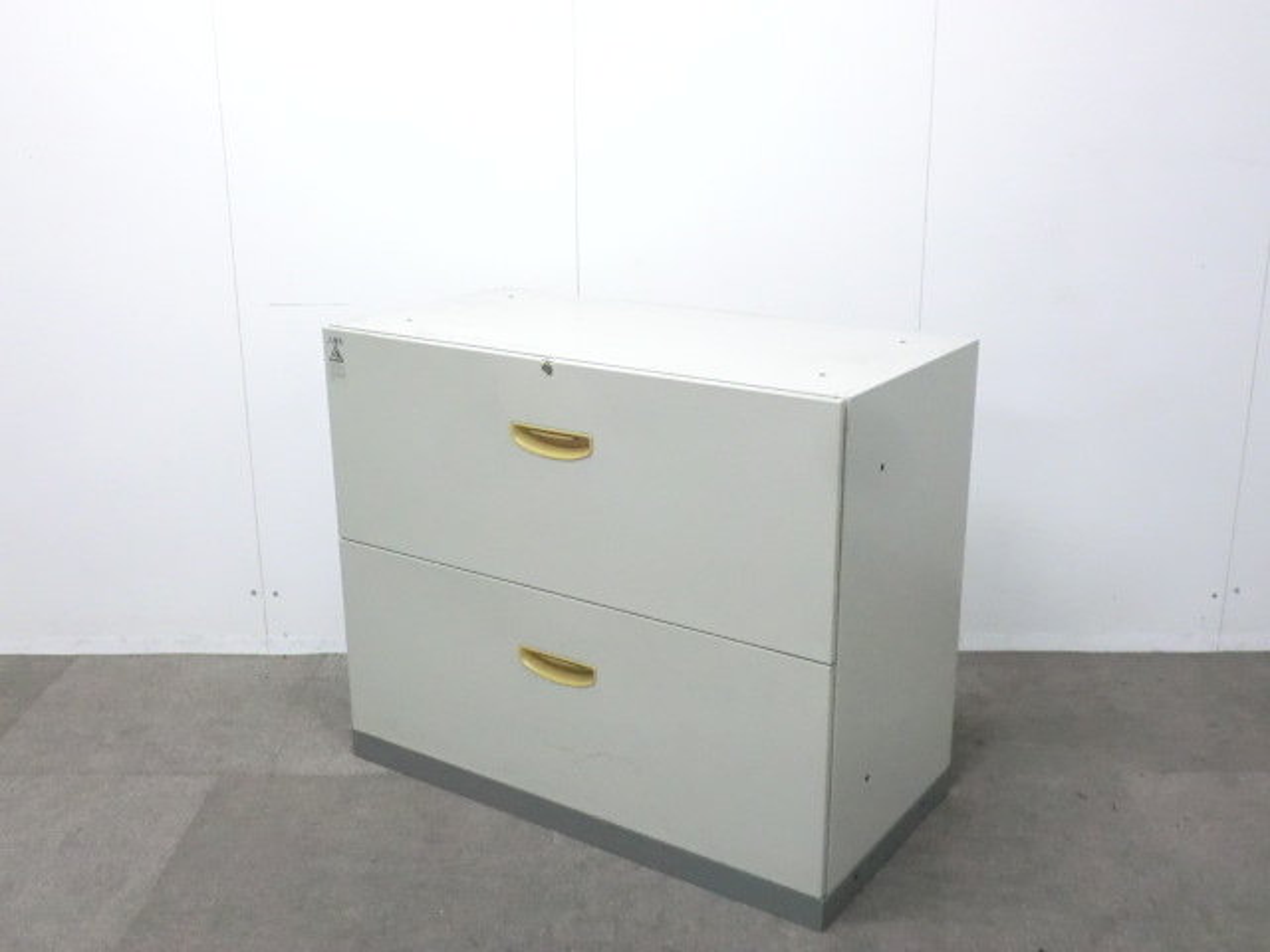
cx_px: 635
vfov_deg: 37.7
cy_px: 476
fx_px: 1394
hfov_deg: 49.0
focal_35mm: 38
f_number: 3.9
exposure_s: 1/40
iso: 800
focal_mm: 6.9
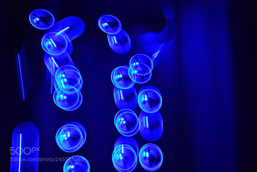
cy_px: 86
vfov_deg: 32.0
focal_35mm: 42
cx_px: 128
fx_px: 300
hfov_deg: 46.3
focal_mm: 28
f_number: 4.5
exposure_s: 15.8
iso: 800
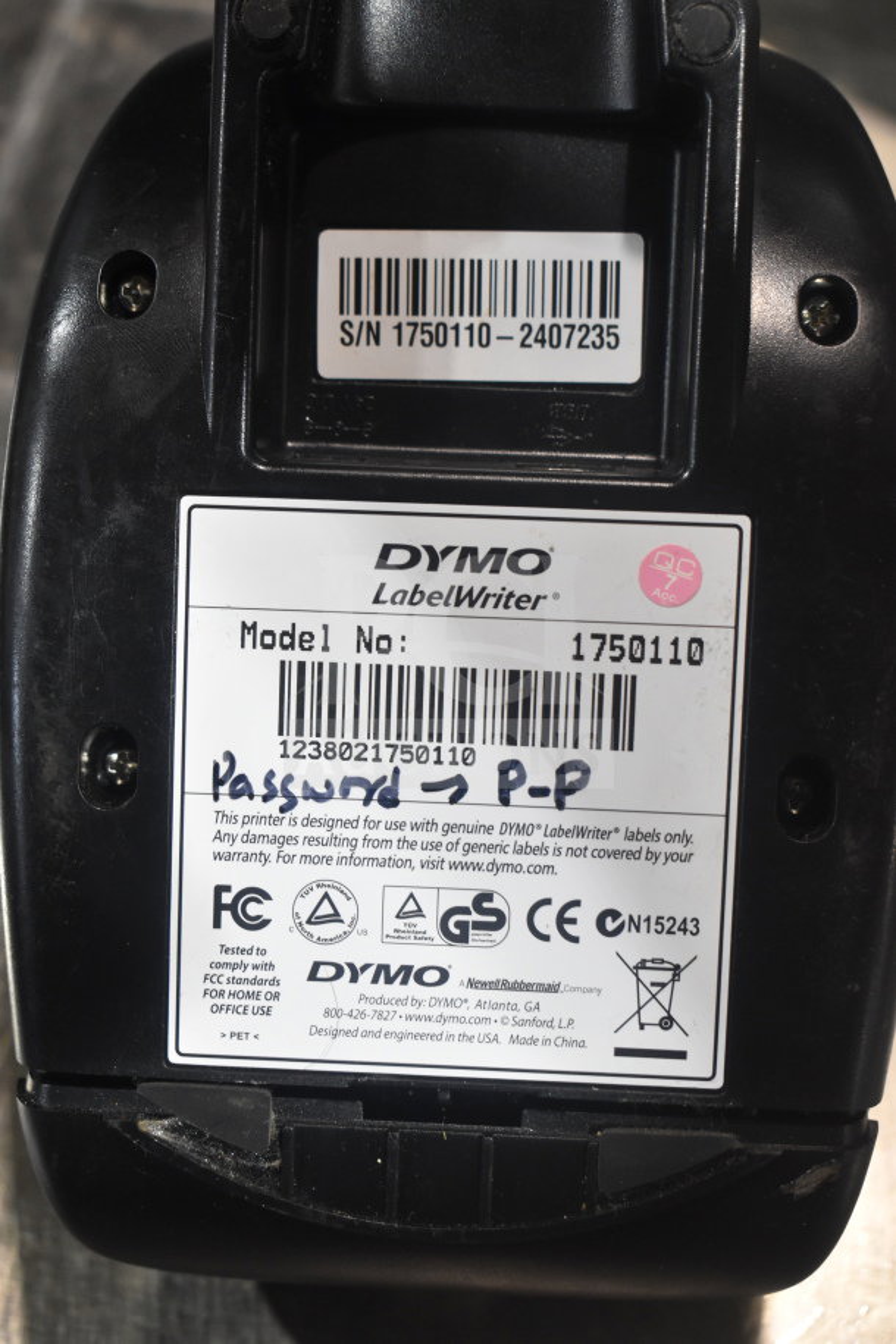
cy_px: 672
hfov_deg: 22.6
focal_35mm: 60
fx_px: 2240
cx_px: 448
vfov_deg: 33.4
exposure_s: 1/160
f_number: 5
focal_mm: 40
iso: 1800
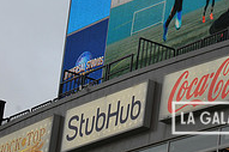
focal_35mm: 298
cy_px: -62
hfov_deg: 6.9
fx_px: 1894
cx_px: 257
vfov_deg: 4.6
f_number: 7.1
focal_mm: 98
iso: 400
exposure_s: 1/200
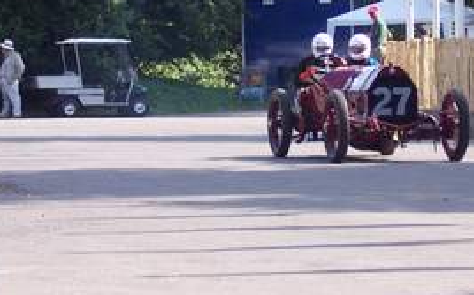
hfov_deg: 8.2
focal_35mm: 256
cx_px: 412
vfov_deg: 5.1
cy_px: 57
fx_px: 3304
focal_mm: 21.3
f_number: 4.8
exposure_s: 1/350
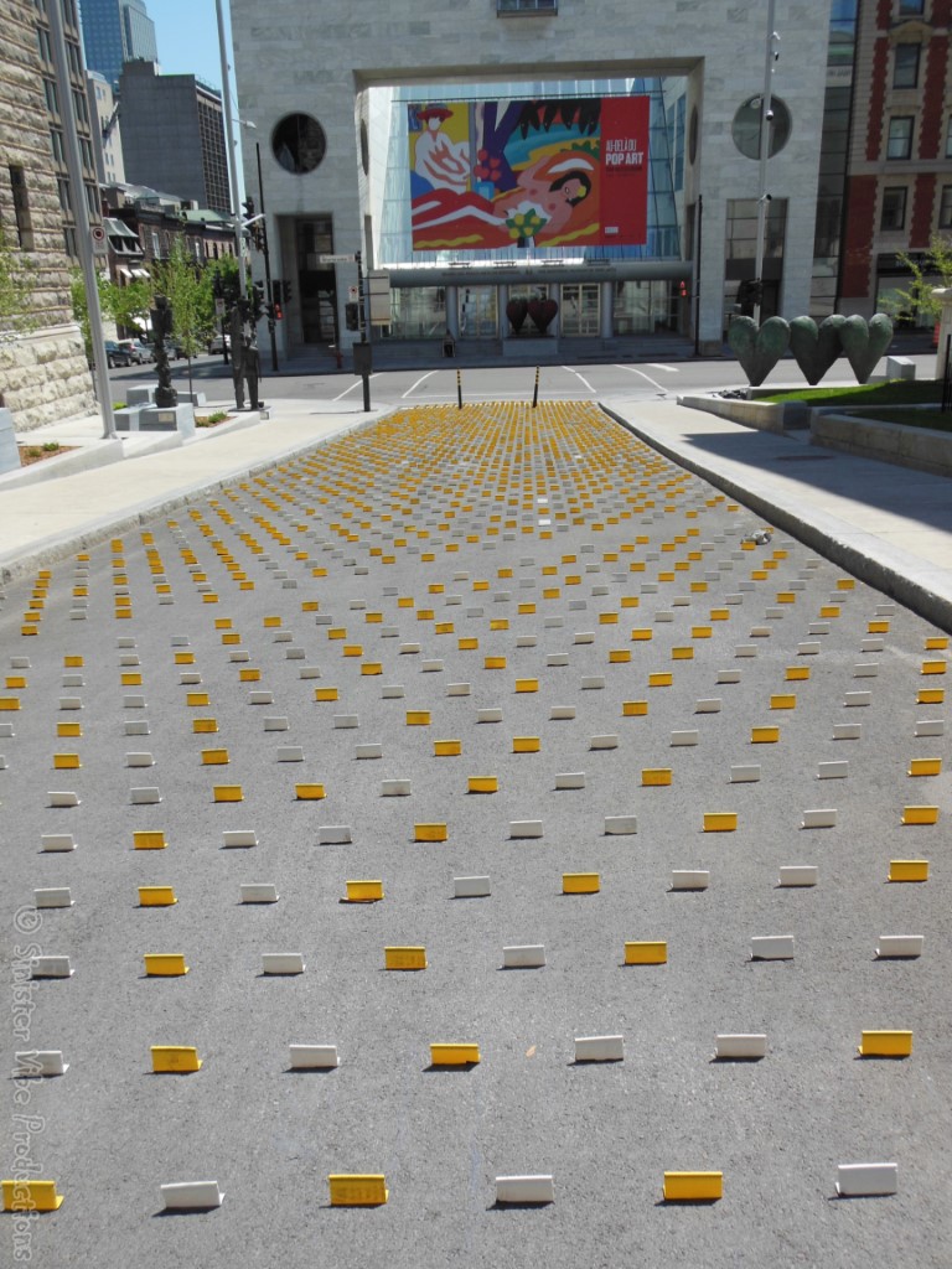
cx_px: 476
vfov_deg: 61.7
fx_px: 1063
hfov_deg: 48.2
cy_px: 634
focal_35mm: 29
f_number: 3.3
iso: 125
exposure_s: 1/1250
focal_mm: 5.2
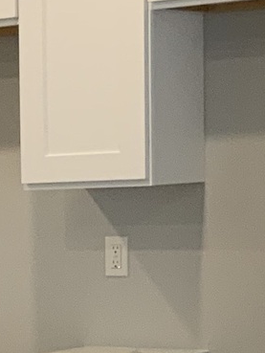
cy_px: 369
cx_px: -416
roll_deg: +1.4
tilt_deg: -7.2
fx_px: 1846
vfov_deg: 10.8
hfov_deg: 7.5
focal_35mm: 181
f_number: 1.8
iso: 50
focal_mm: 3
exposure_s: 1/60
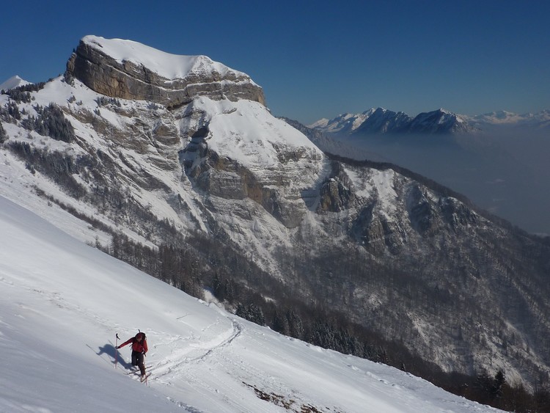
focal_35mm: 34
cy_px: 206
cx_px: 275
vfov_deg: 41.8
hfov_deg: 53.9
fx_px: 540
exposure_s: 1/1300
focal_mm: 4.7
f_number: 6.3
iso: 80
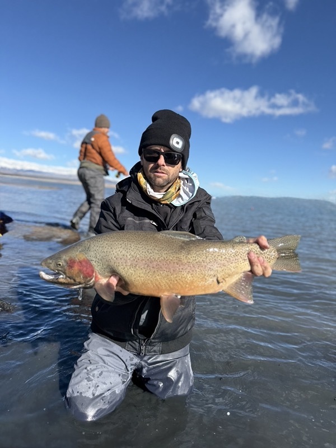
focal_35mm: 24
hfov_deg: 56.8
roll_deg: -4.4
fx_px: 311
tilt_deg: -4.7
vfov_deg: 71.6
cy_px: 224
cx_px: 168
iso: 80
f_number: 1.78
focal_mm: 6.76
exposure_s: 1/3759
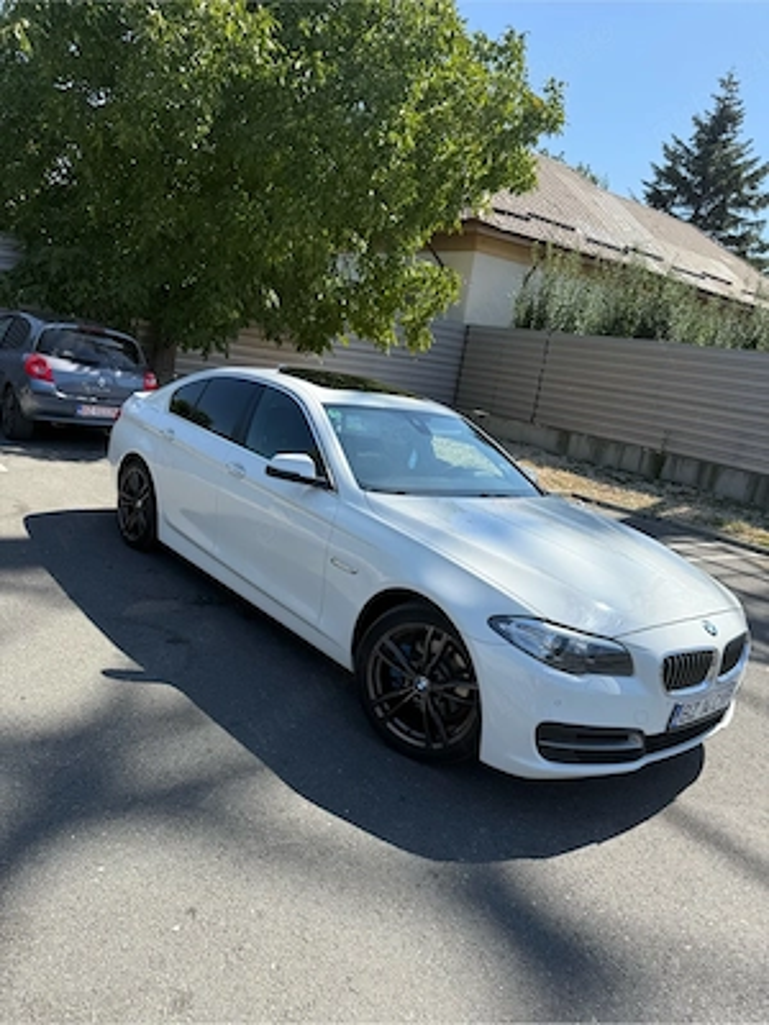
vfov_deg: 71.6
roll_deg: -9.0
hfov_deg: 56.8
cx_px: 384
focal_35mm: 24
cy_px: 512
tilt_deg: -12.2
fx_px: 711
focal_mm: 6.76
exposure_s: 1/2801
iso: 80
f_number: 1.78
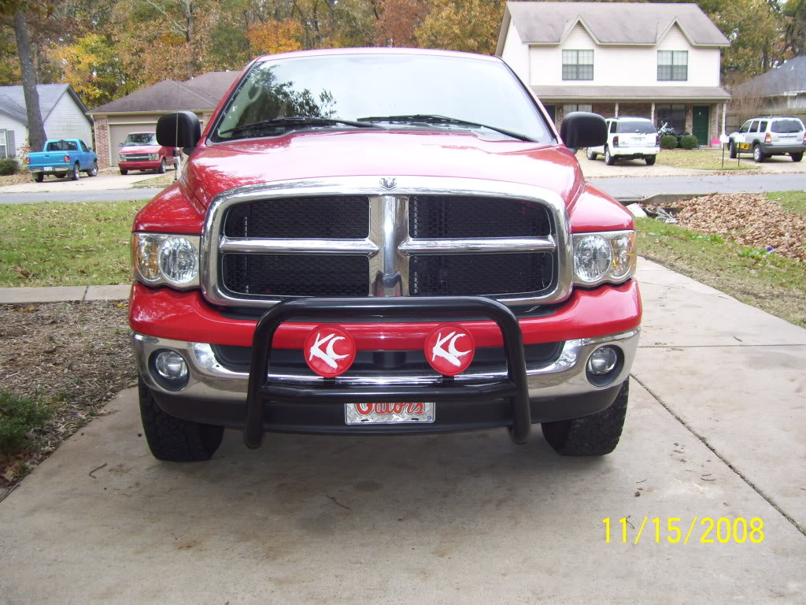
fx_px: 838
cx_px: 403
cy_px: 302
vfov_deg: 39.7
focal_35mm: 36
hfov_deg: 51.4
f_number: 2.7
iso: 80
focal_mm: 6
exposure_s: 1/125
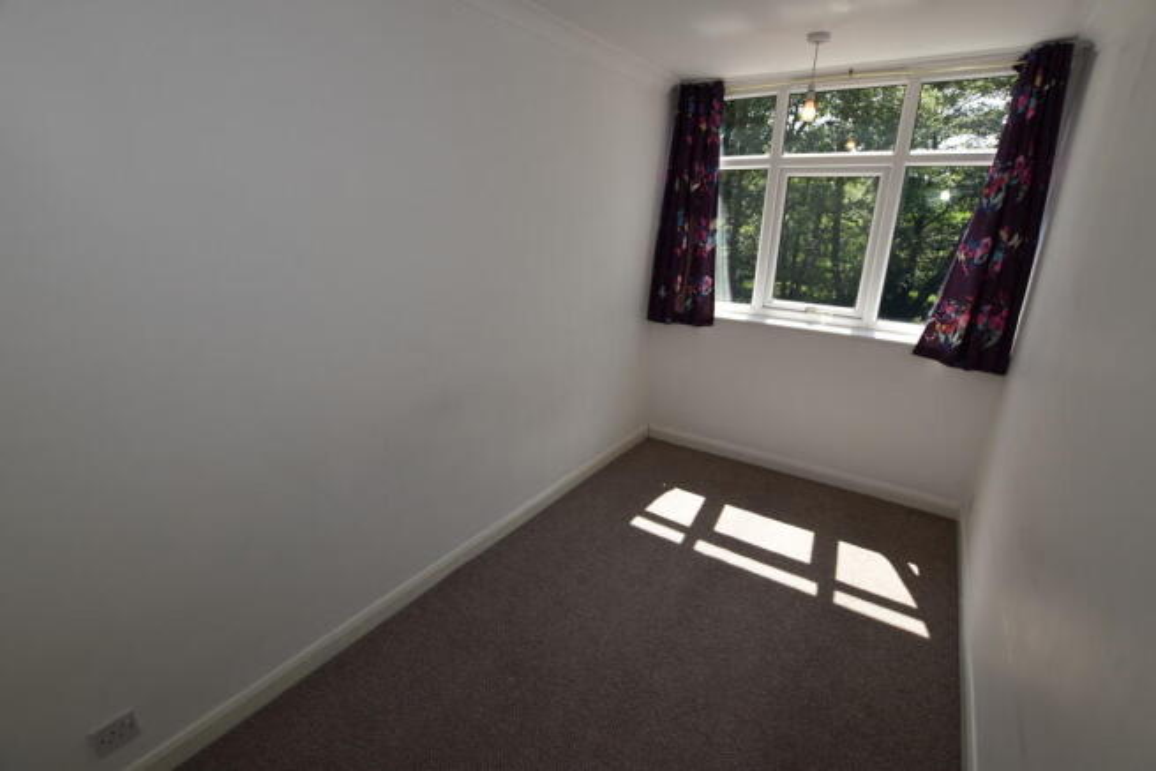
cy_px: 386
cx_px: 578
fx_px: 482
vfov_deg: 77.4
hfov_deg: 100.4
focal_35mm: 15
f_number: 6.3
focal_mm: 10
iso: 100
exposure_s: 1/160
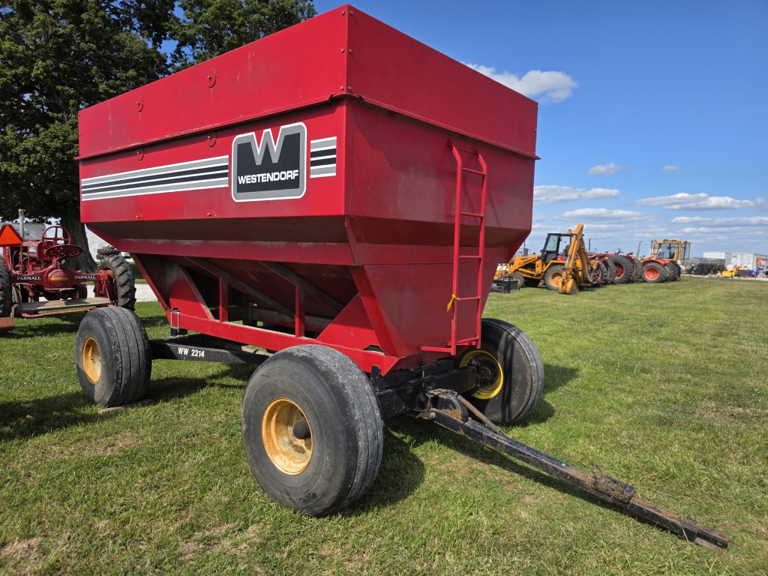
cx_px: 384
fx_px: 510
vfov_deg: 58.9
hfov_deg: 73.9
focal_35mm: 23
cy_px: 288
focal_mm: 6.3
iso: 80
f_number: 1.7
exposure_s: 1/4650
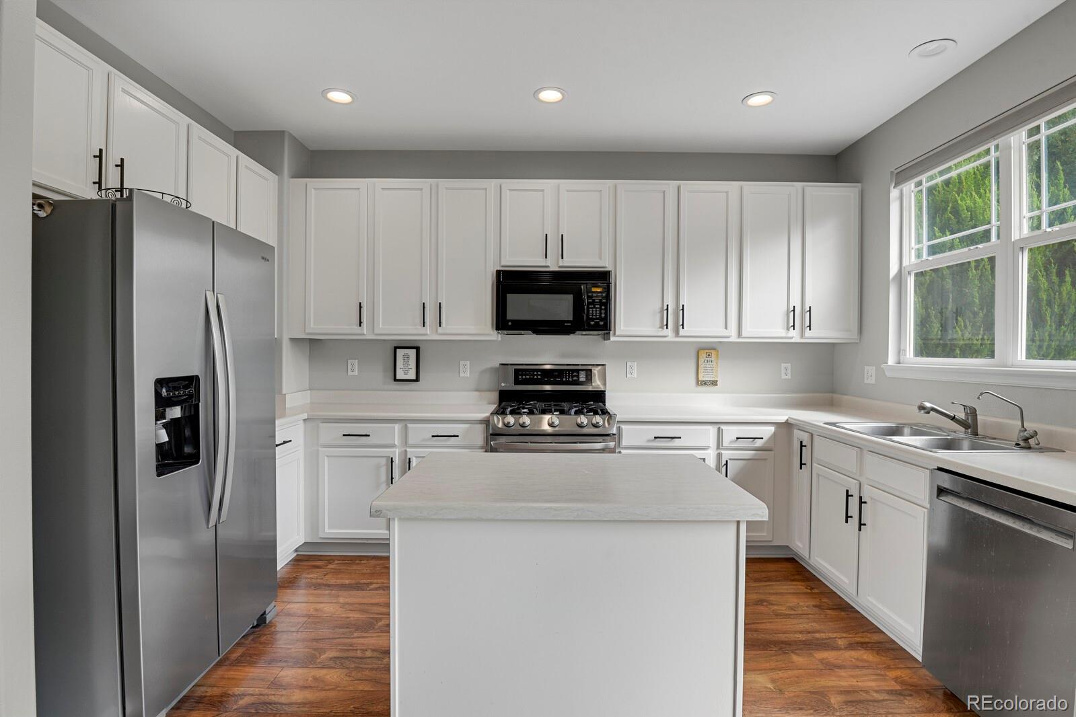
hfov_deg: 93.3
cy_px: 358
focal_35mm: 17
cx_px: 538
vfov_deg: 70.4
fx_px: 508
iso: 2000
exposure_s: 1/20
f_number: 8
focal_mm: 17
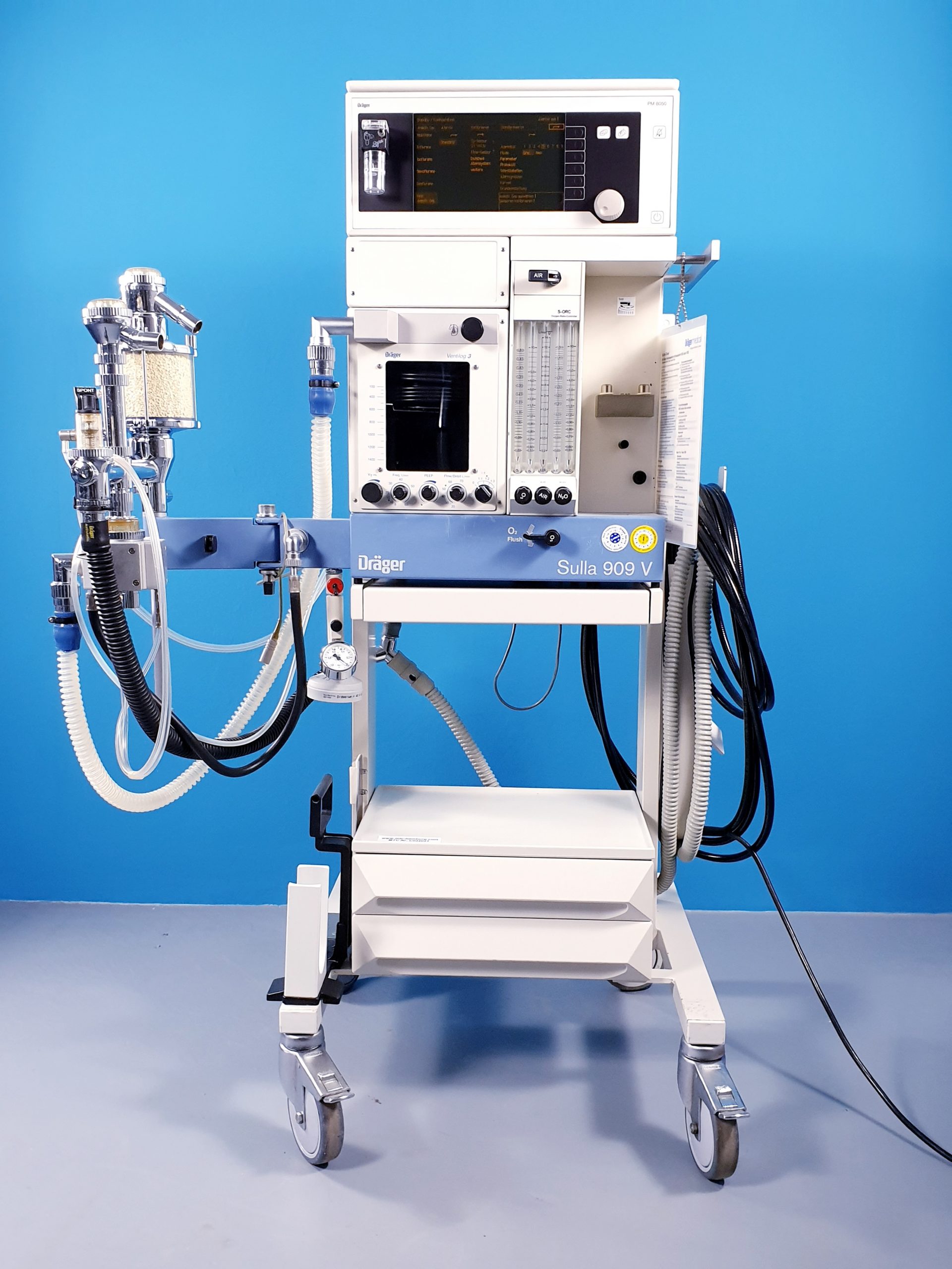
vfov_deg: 67.3
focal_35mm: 26
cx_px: 476
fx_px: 953
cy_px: 634
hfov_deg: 53.1
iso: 160
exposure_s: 1/50
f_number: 2.4
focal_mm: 4.3
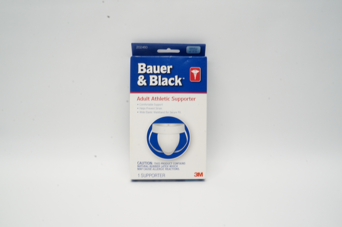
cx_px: 171
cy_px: 114
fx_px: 285
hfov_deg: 62.0
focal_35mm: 30
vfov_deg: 43.5
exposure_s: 1/6
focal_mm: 20
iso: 800
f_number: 22
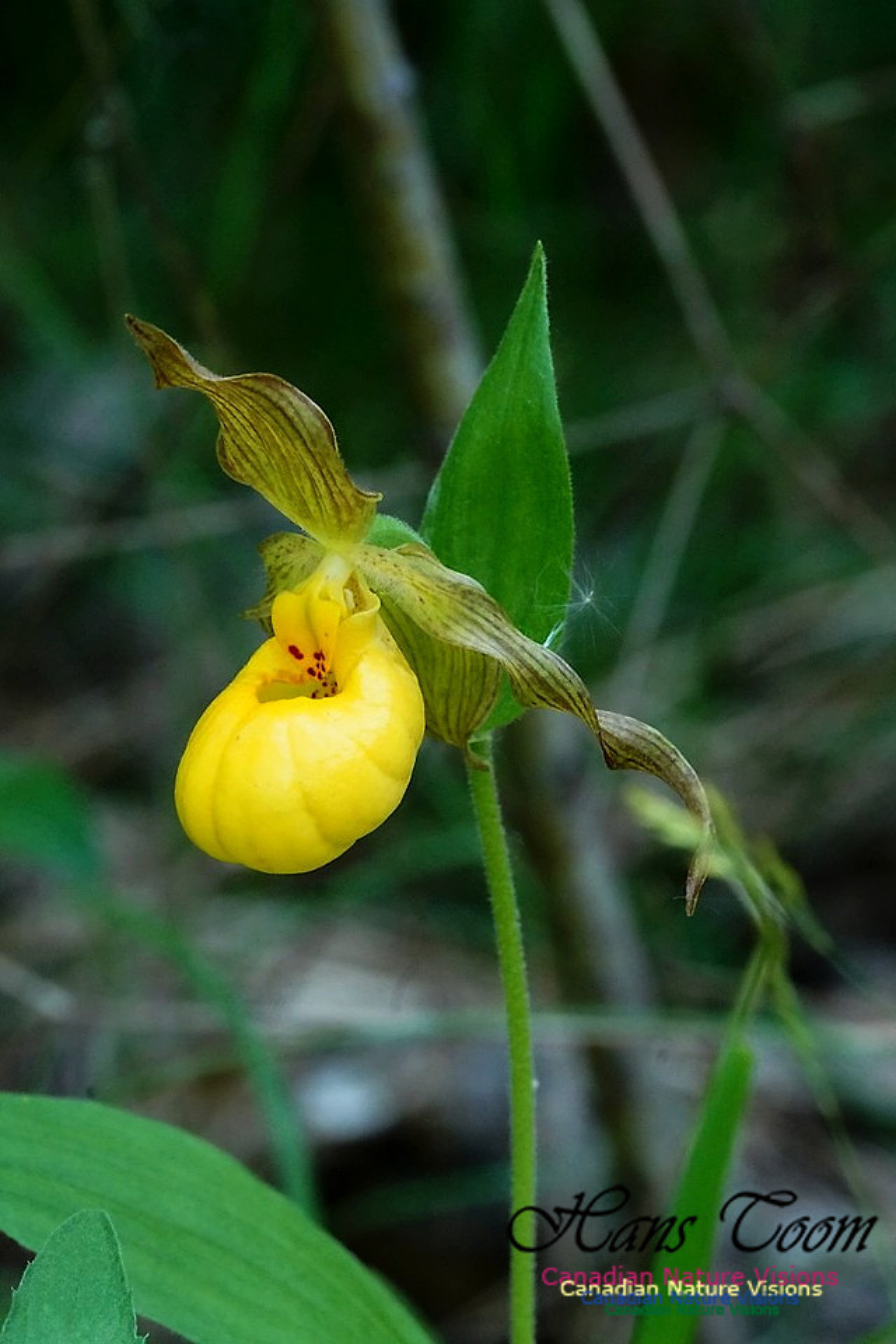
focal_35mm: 600
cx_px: 448
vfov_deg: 3.4
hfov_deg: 2.3
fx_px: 22398
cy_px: 672
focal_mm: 600
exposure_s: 1/500
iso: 6400
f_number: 14
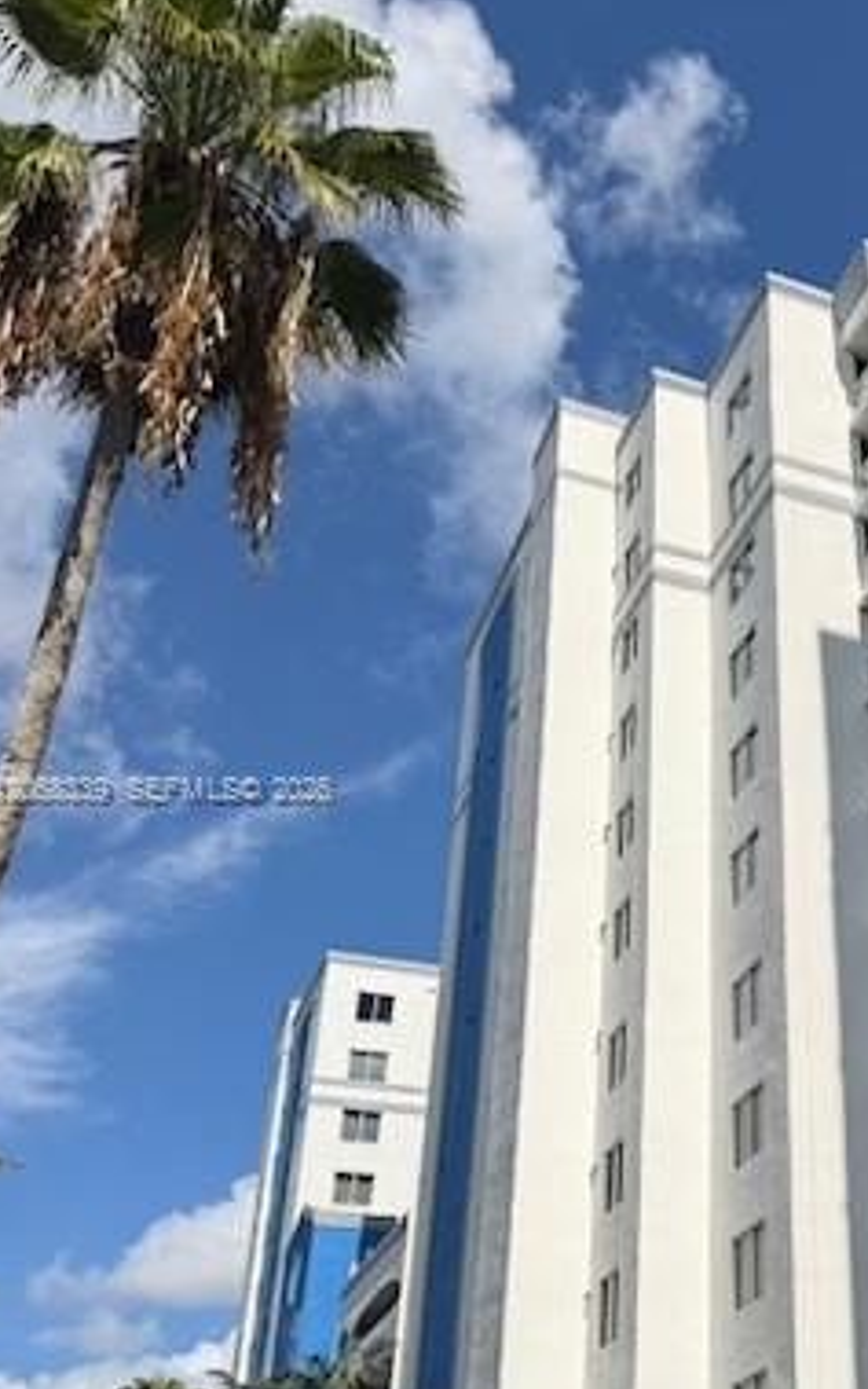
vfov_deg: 46.1
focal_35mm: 43
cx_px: 846
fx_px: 1627
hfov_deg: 28.2
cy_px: 792
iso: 80
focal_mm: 6.76
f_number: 1.78
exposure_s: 1/8130
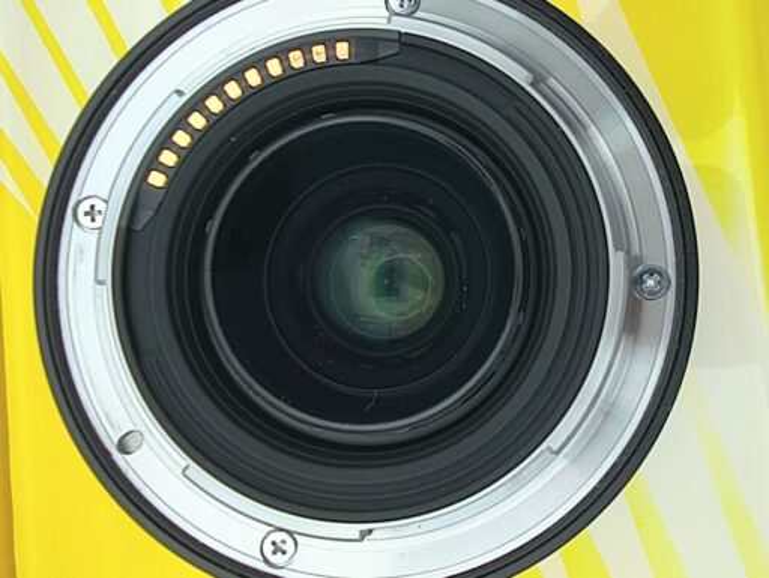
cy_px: 289
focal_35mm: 24
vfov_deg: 56.9
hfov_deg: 71.5
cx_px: 384
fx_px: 534
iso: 128
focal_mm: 1.83
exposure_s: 1/100
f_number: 2
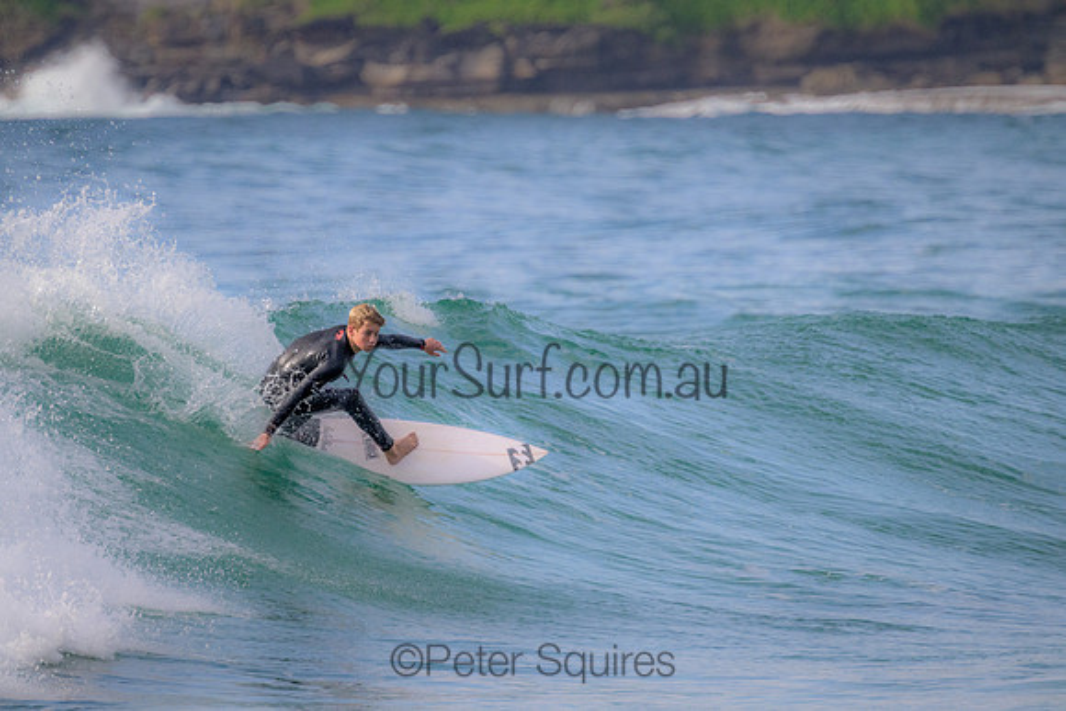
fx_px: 23693
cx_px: 533
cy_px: 356
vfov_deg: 1.7
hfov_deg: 2.6
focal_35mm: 800
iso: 2200
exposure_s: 1/2000
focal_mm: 800
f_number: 11
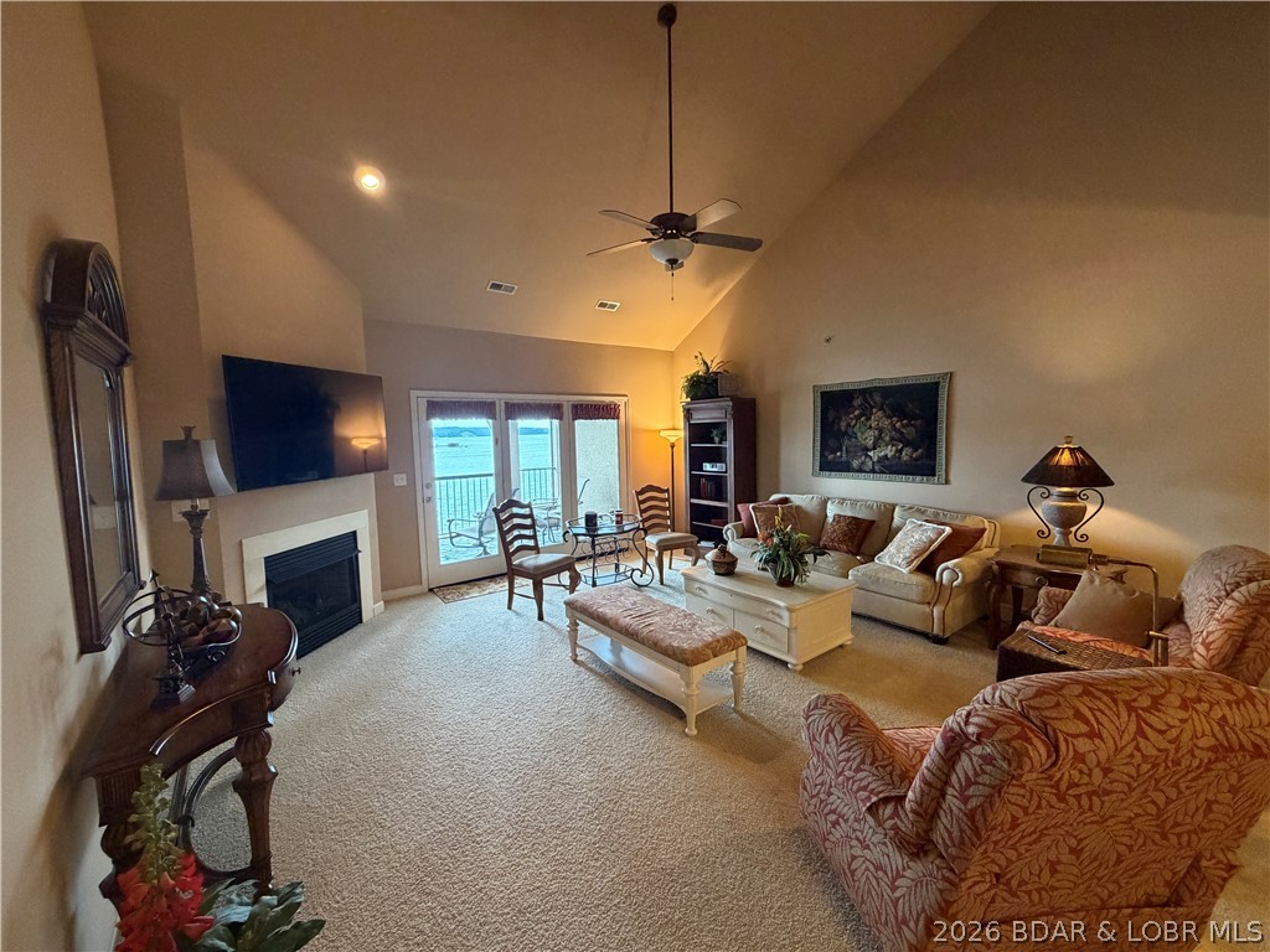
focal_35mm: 14
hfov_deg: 102.1
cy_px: 476
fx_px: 514
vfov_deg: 85.7
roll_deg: +1.5
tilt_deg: -5.1
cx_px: 635
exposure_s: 1/60
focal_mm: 2.22
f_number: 2.2
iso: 400
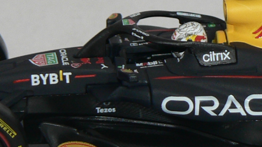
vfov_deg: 2.2
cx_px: 208
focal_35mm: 541
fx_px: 3757
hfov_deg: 4.0
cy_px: 105
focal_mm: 21.2
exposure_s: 1/60
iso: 80
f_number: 3.2
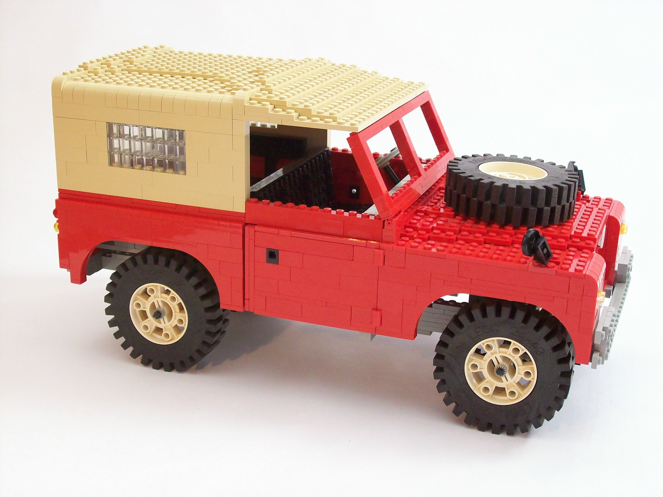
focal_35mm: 56
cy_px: 248
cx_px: 332
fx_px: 1073
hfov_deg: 34.3
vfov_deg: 26.1
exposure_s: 1/44.1
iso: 160
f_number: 3.4
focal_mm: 9.4
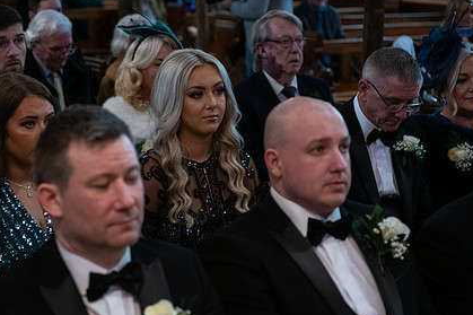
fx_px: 1274
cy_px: 116
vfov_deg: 14.1
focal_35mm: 97
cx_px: 216
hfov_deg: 21.0
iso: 1250
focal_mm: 70
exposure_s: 1/160
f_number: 3.5
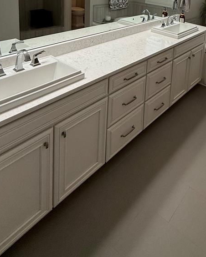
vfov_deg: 49.4
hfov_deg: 46.0
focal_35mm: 29
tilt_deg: -7.9
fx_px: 221
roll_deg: -5.0
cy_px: 0
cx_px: 178
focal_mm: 2.22
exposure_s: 1/120
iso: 160
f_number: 2.2
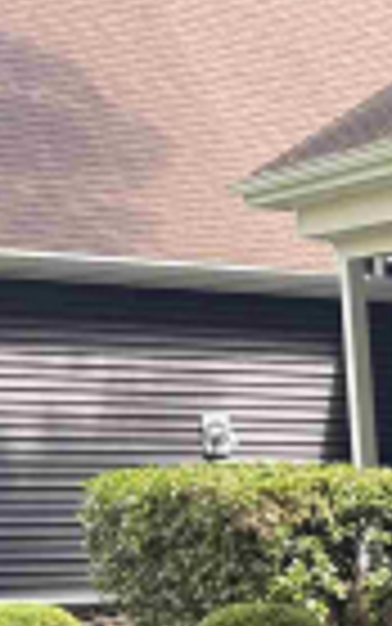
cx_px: 1012
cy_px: 923
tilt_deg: -9.6
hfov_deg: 9.3
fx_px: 2083
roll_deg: -0.6
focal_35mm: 122
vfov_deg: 15.8
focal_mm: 6.76
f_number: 1.78
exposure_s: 1/151
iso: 64
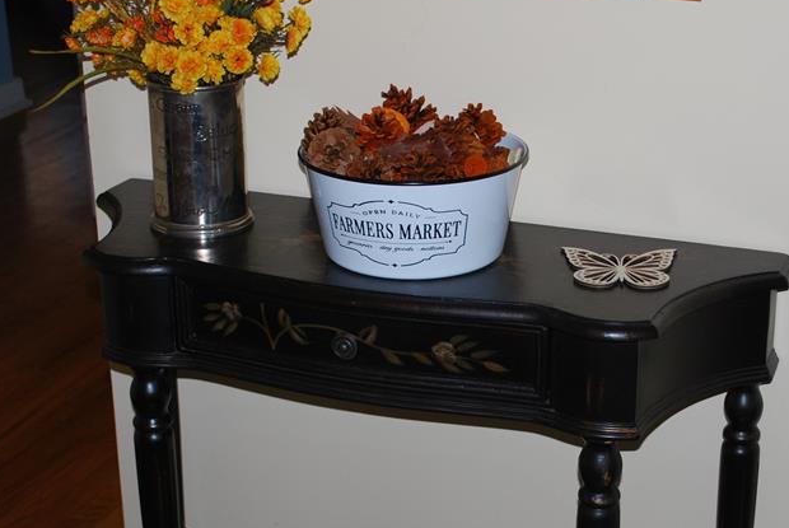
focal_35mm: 72
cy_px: 356
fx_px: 1576
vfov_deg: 19.0
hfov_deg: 28.0
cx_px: 482
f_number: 4.8
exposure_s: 1/60
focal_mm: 29
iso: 200
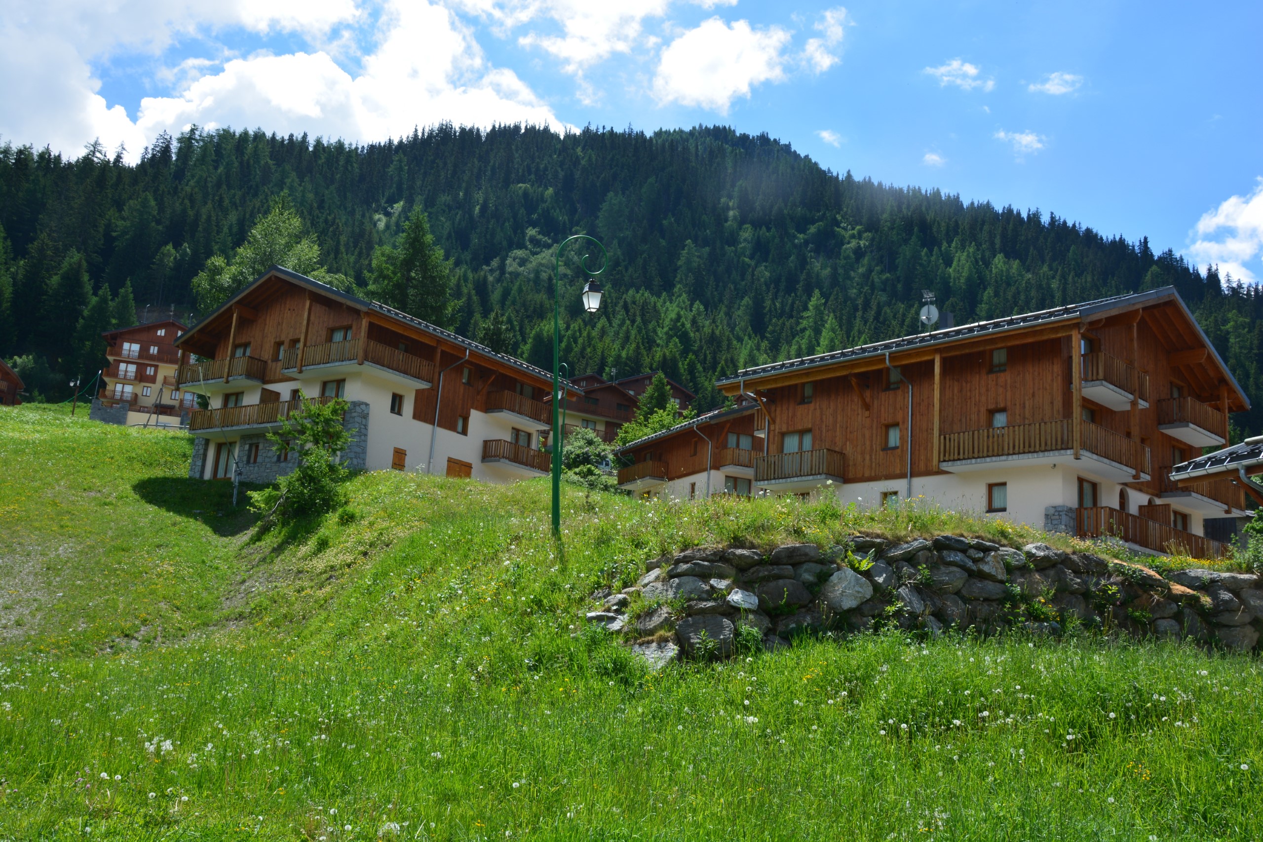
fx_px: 1105
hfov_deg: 59.5
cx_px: 632
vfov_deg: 41.7
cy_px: 421
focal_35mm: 32
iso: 110
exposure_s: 1/125
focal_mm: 21
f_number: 11
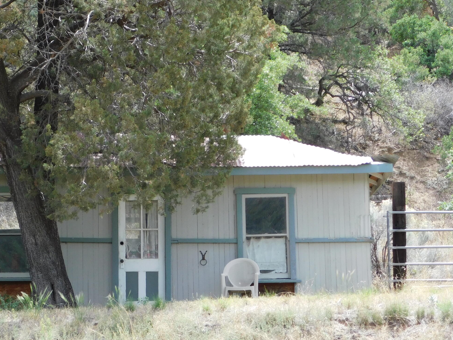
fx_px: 1610
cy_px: 233
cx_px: 146
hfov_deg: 16.0
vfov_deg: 12.0
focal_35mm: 123
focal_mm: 14.2
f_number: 4.4
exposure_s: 1/250
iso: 125
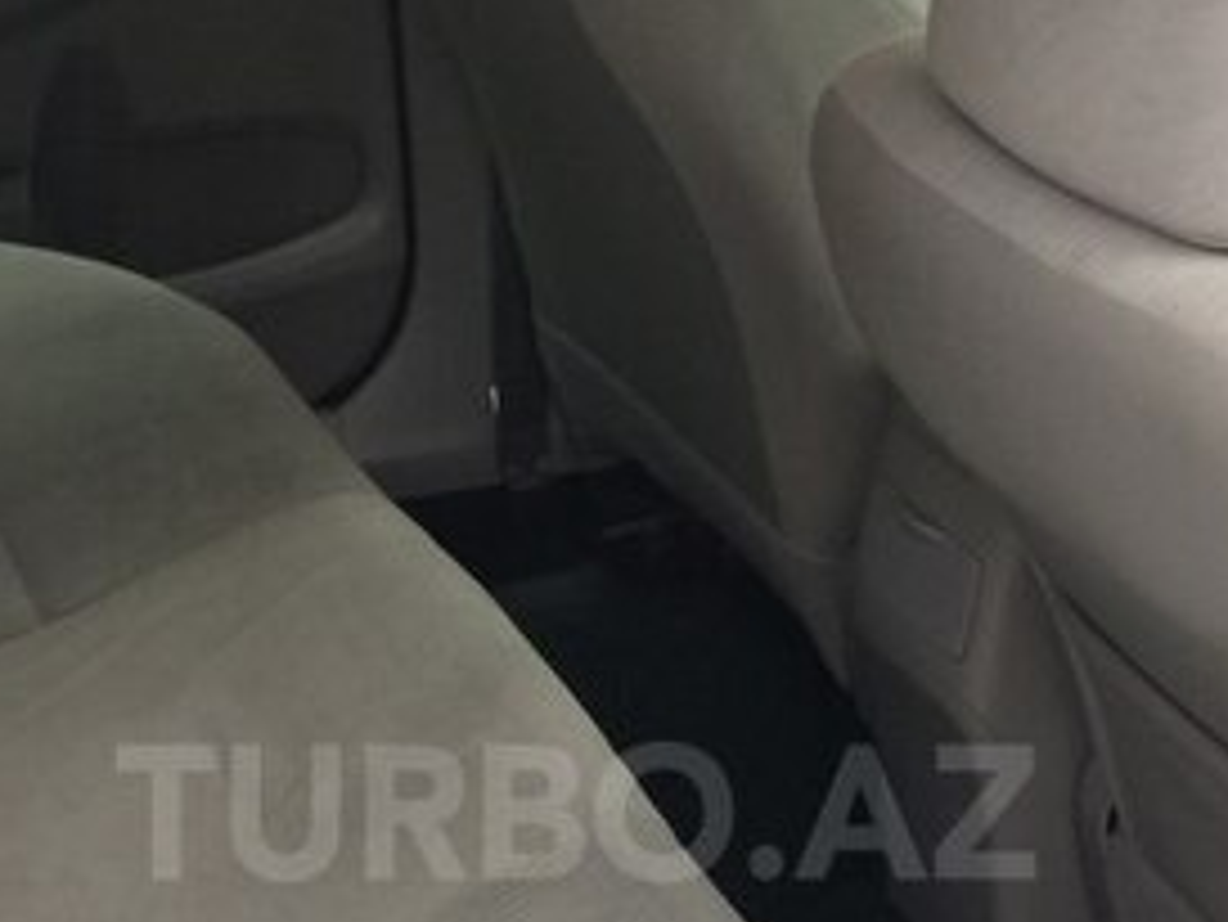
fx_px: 2484
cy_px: 812
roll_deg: -4.6
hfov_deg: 27.8
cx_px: 576
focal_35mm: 70
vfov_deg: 20.6
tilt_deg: -35.6
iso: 40
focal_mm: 4.15
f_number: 2.2
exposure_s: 1/33
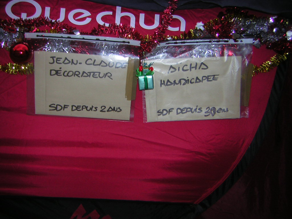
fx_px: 304
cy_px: 110
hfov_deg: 51.4
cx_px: 146
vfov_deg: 39.7
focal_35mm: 36
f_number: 2.6
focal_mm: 4.7
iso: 50
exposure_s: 1/60.1
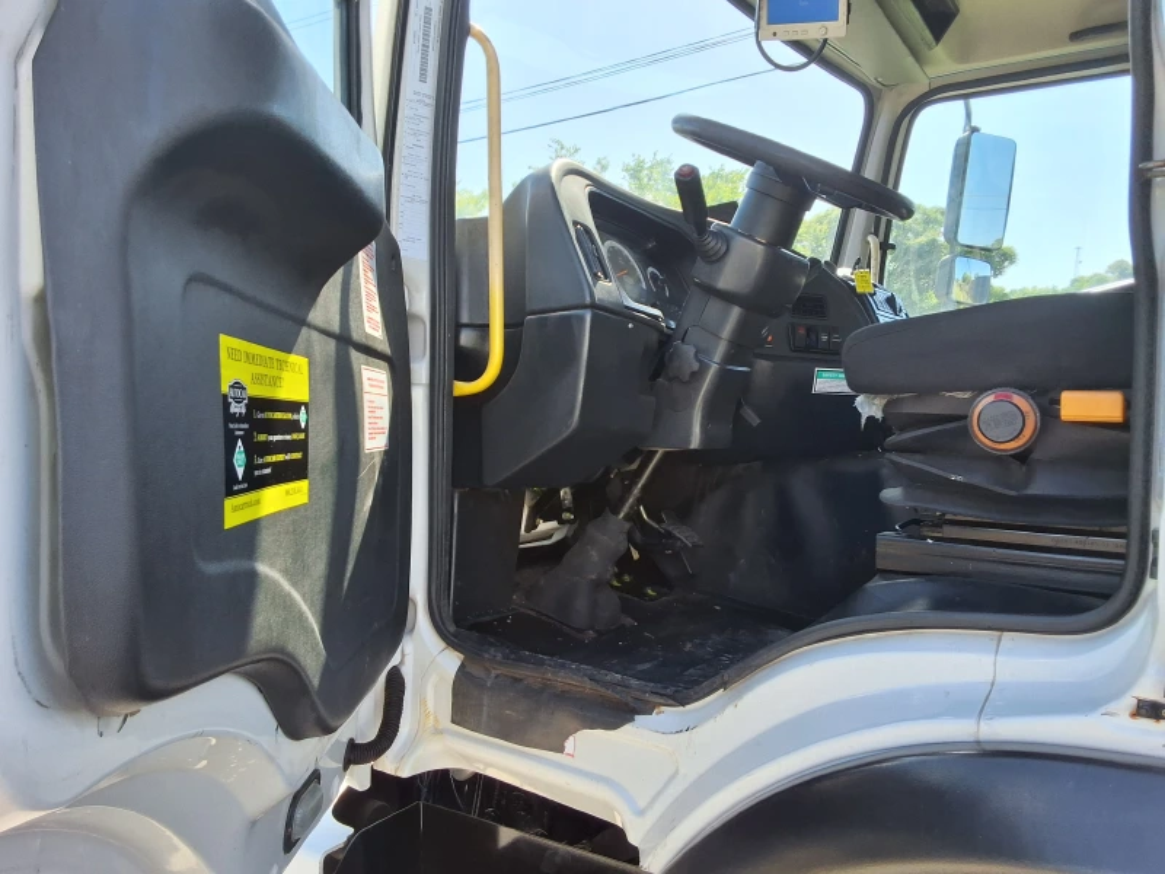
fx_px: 942
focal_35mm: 28
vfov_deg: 49.7
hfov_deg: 63.4
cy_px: 437
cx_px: 582
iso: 32
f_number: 1.9
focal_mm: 2.91
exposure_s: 1/354
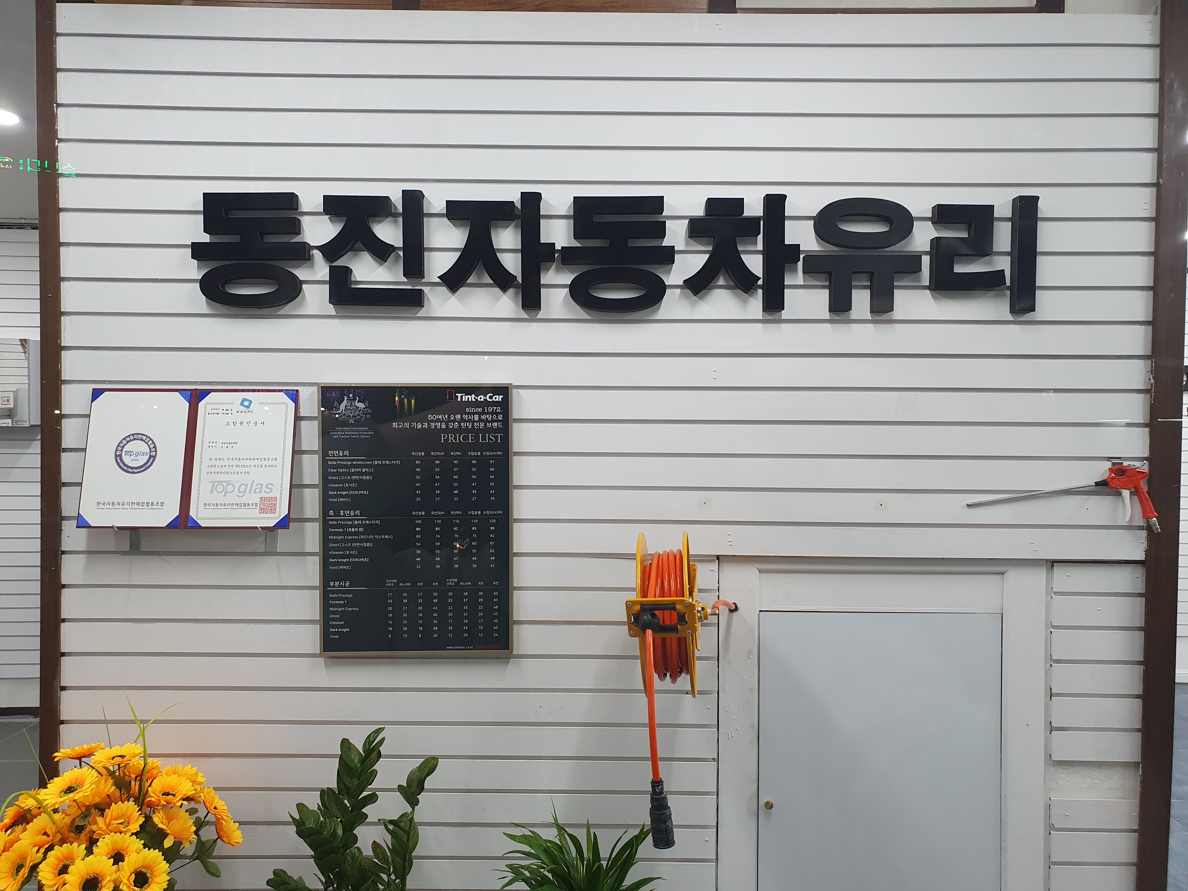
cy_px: 446
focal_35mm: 26
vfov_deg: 53.1
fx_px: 892
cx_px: 594
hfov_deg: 67.3
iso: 200
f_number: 2.4
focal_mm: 4.32
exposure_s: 1/120
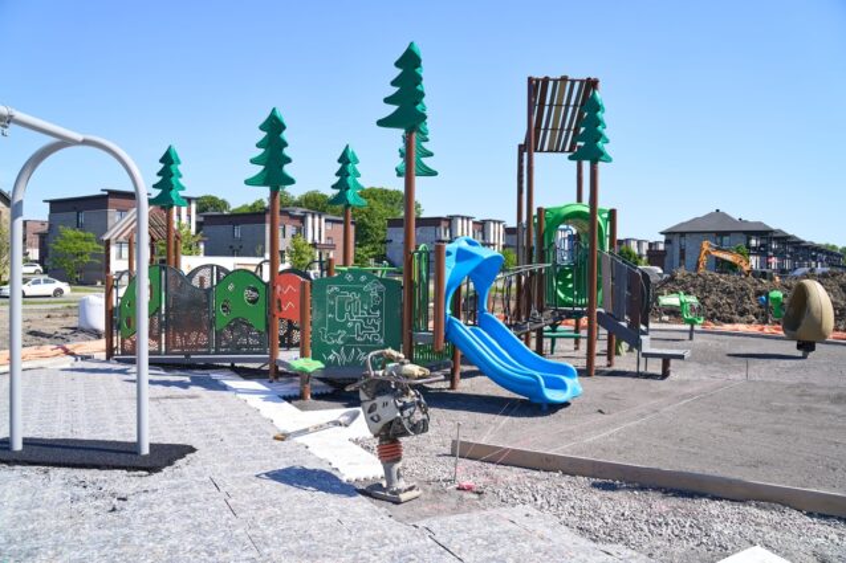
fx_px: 681
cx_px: 423
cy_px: 282
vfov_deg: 44.9
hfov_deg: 63.7
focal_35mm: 29
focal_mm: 29
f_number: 5.6
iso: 125
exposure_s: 1/400
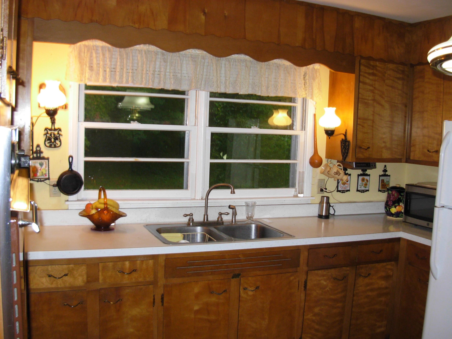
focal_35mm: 38
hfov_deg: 49.0
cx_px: 226
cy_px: 170
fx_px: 496
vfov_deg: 37.7
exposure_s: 1/47.9
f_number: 2.9
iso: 168
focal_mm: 6.3
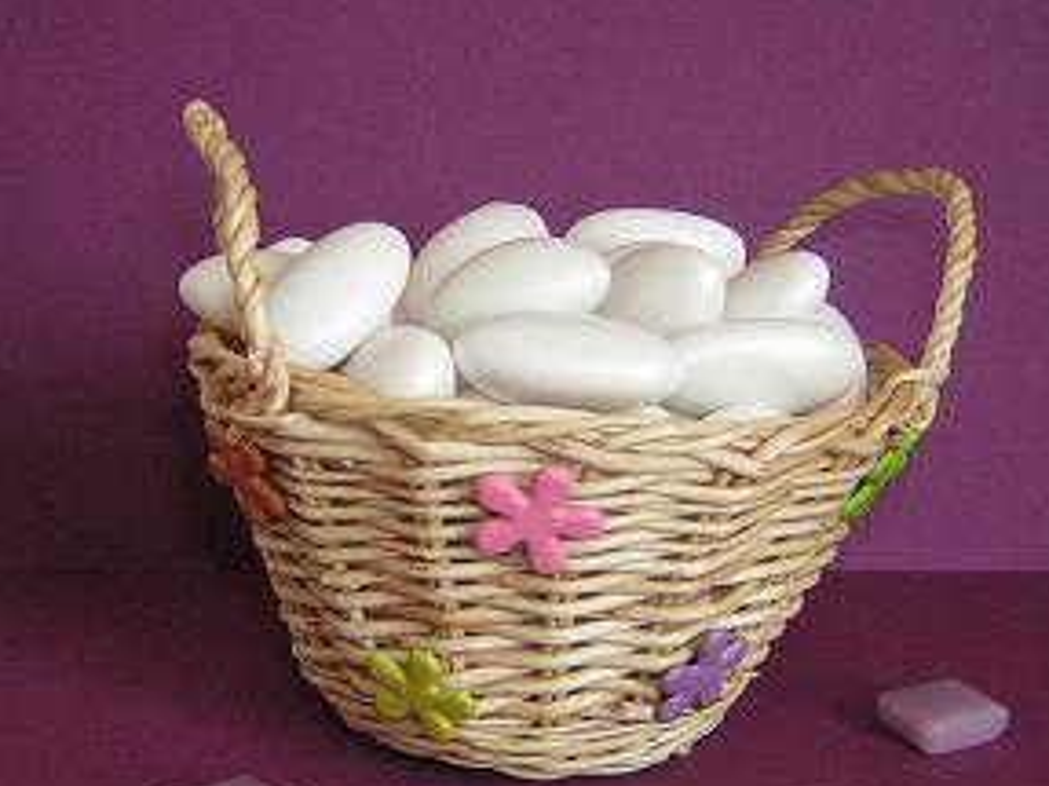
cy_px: 537
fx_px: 1817
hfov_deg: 32.2
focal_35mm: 60
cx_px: 552
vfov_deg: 24.3
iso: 200
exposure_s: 1/21.5
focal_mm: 5.6
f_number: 2.8
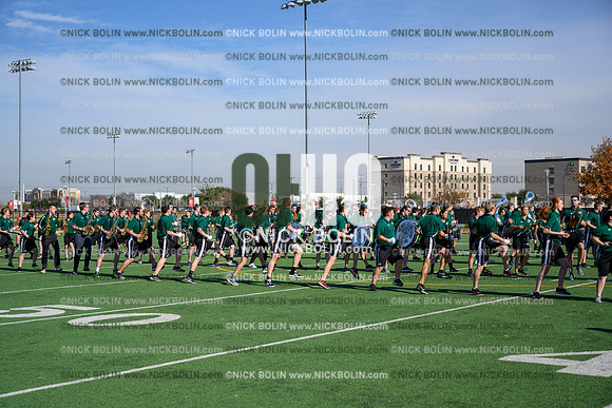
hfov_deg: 38.2
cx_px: 306
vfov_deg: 26.0
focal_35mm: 52
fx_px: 884
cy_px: 204
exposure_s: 1/2500
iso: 125
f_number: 4
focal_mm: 52
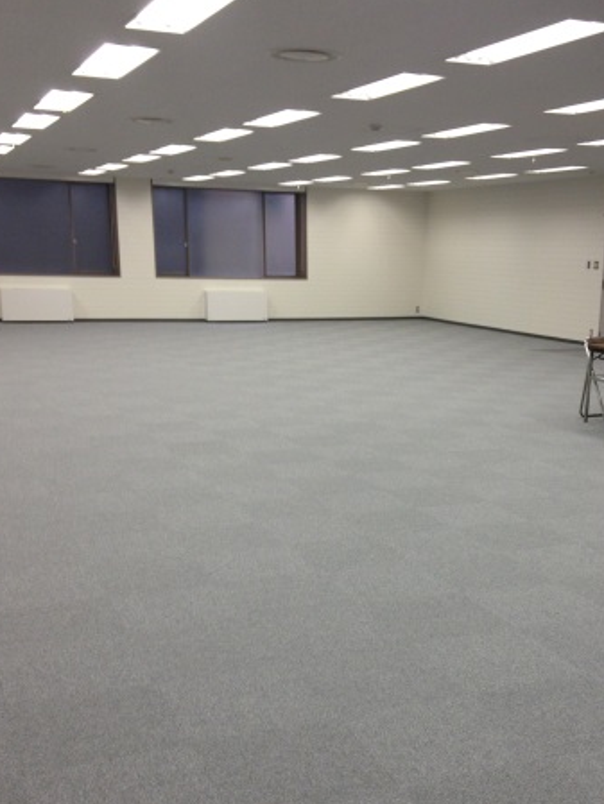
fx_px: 1093
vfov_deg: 40.1
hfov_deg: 30.8
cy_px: 505
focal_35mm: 47
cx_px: 376
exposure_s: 1/60
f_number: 2.4
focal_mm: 4.12
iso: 64
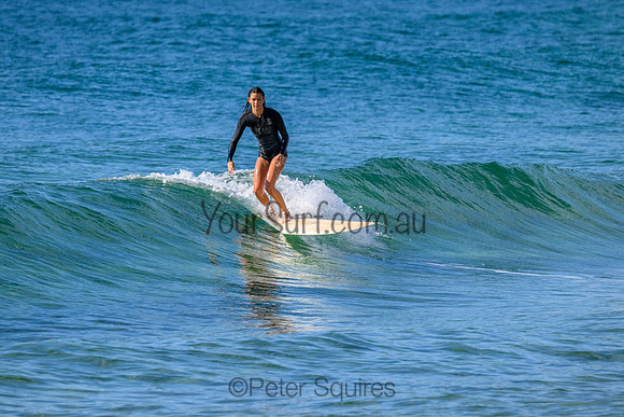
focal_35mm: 590
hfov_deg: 3.5
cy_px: 208
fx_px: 10229
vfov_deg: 2.3
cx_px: 312
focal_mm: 590
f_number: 11
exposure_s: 1/2000
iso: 1800
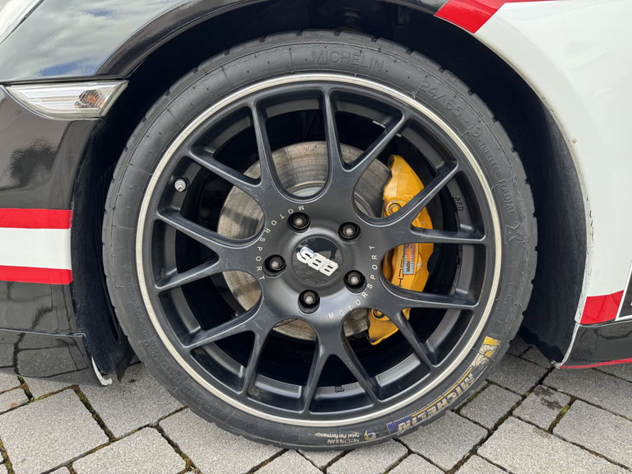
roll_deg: -1.7
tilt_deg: -15.0
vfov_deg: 56.8
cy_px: 237
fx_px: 438
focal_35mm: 24
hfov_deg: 71.6
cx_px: 316
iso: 80
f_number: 1.78
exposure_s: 1/211
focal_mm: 6.76
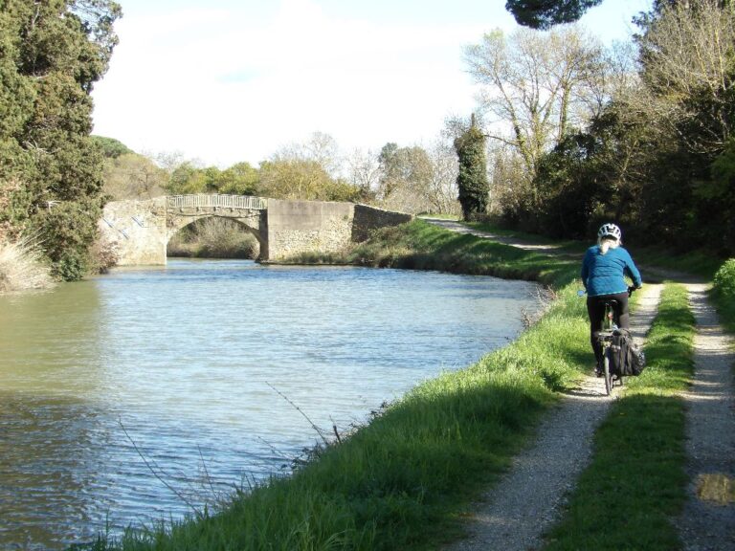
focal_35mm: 70
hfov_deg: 27.8
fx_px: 1486
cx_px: 368
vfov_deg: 21.0
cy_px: 276
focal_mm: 12.6
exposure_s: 1/194
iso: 100
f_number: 4.5
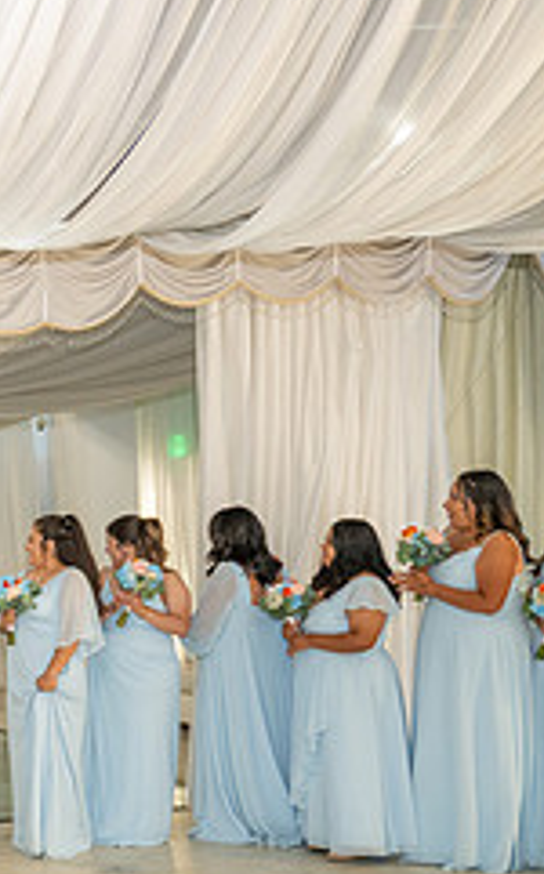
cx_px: -439
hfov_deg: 17.6
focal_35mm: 59
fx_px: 1404
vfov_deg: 34.1
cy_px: 615
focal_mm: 24
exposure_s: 1/160
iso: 1000
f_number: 3.2
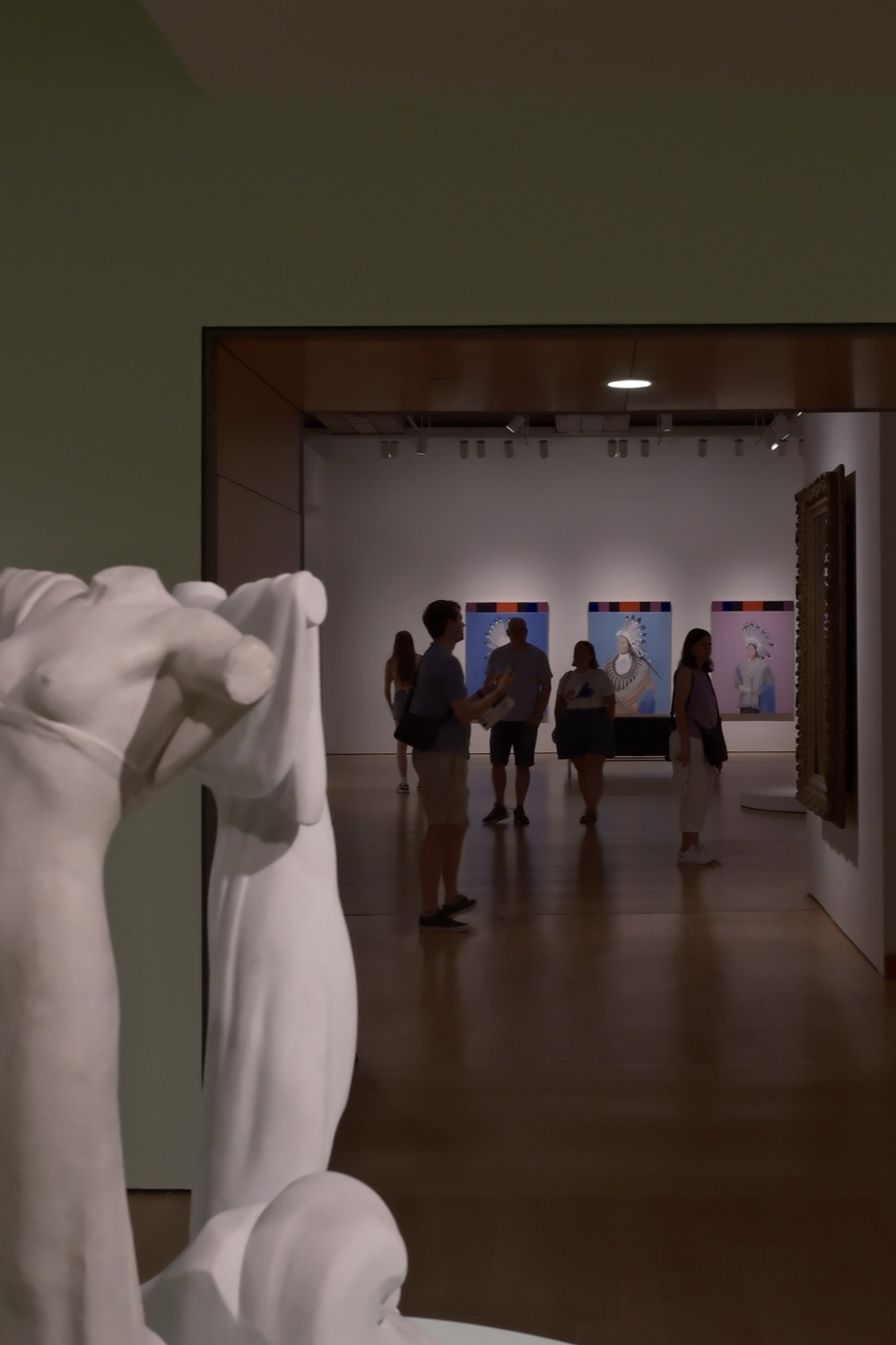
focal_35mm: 42
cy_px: 608
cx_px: 437
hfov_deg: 31.9
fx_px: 1569
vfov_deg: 46.4
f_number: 6.4
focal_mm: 23
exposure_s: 1/20
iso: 500
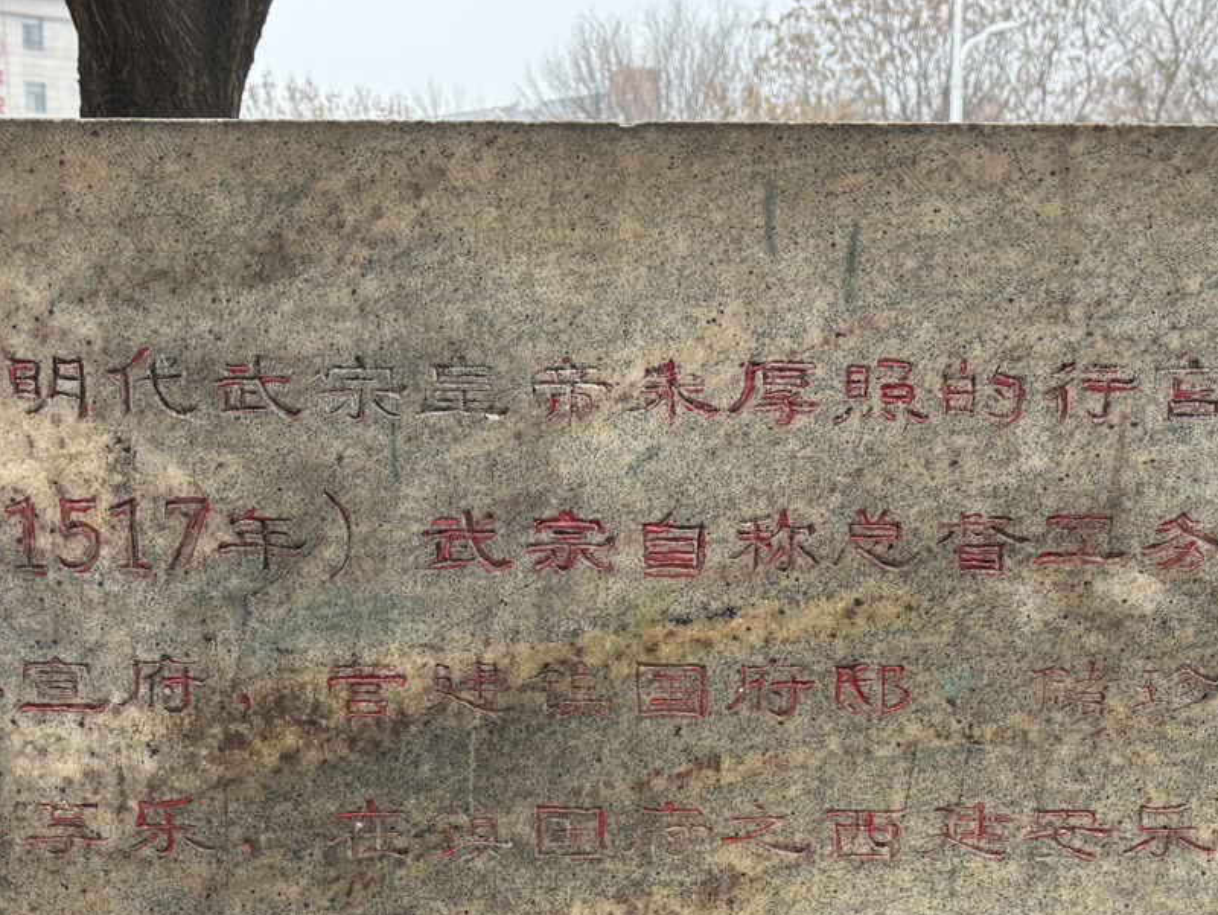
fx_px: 2288
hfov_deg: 29.8
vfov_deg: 21.9
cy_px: 885
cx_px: 583
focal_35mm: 65
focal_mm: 5.96
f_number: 1.6
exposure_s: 1/148
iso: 50
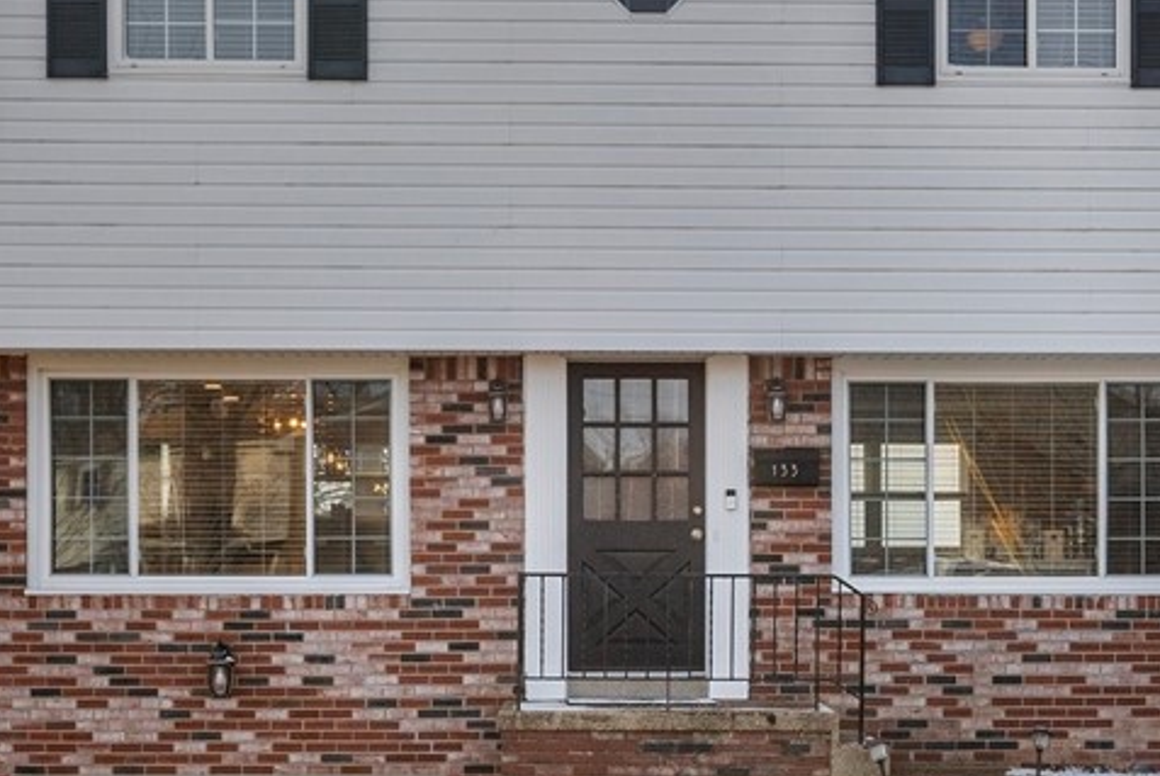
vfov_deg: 18.2
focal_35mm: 75
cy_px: 307
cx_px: 631
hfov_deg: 27.0
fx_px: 2419
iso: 400
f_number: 8
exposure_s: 1/800
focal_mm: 33
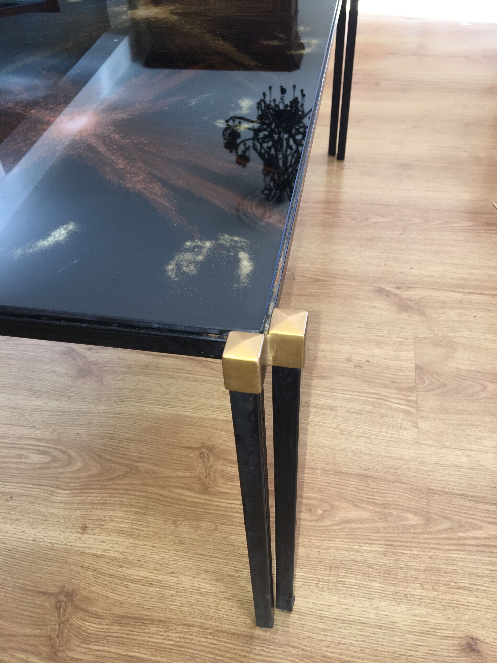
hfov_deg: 48.2
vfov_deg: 61.7
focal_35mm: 29
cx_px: 248
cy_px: 332
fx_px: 555
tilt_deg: -45.3
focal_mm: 4.15
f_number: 2.2
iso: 32
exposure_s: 1/33
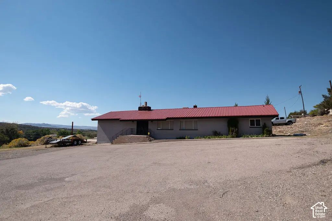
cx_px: 166
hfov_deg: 93.3
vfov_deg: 70.5
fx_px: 157
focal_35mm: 17
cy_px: 110
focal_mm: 11.5
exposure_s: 1/1600
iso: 100
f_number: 4
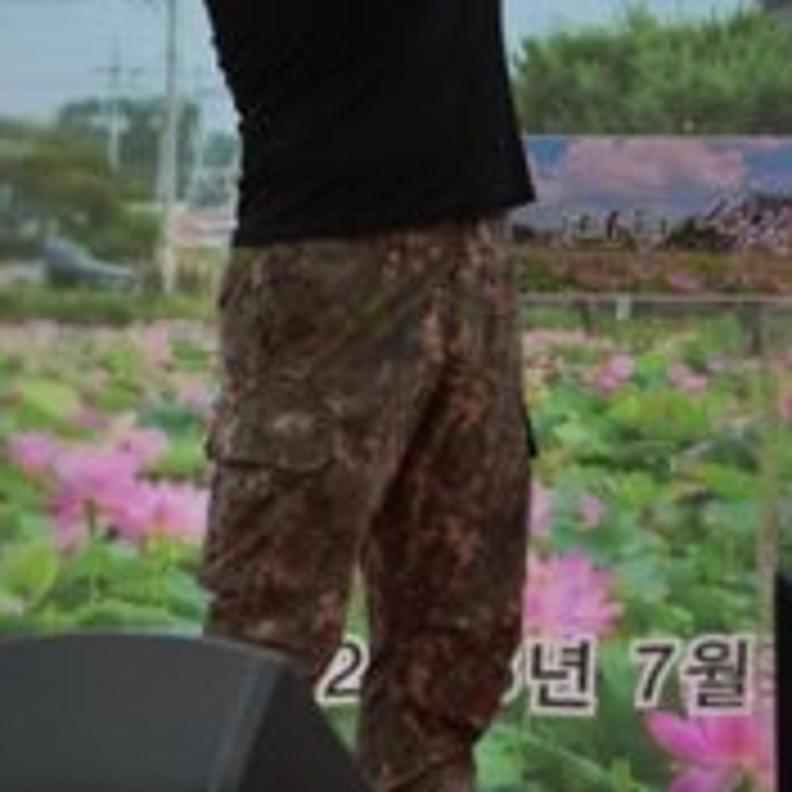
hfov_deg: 4.6
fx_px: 9733
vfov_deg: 4.6
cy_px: -54
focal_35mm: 376
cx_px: 1390
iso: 100
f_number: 4.5
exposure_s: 1/400
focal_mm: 122
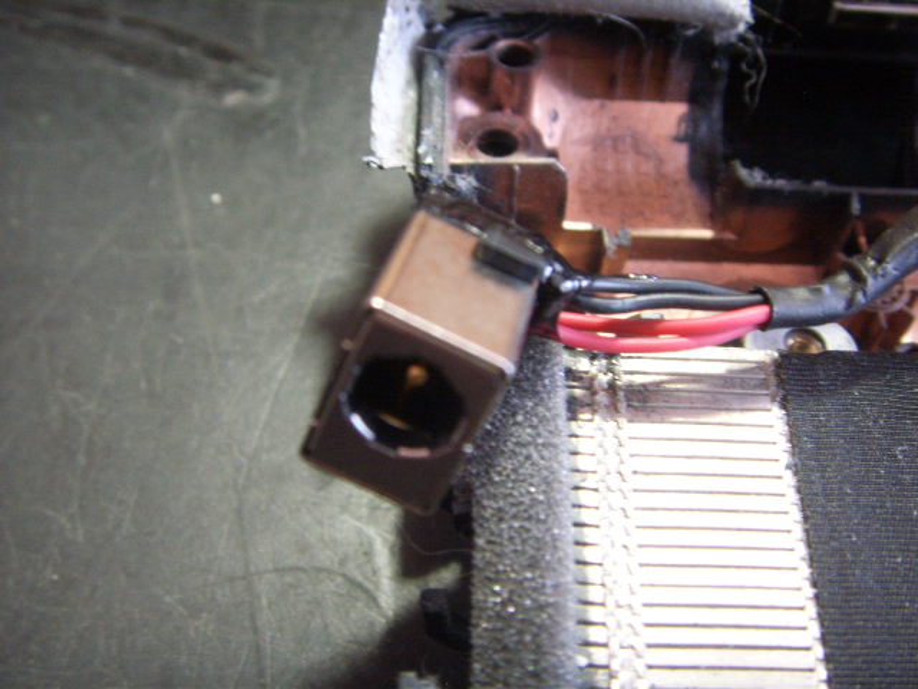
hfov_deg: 47.9
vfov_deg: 36.8
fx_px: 1034
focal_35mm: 39
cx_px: 459
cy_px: 344
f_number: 3.5
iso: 152
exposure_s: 1/6
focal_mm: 6.6
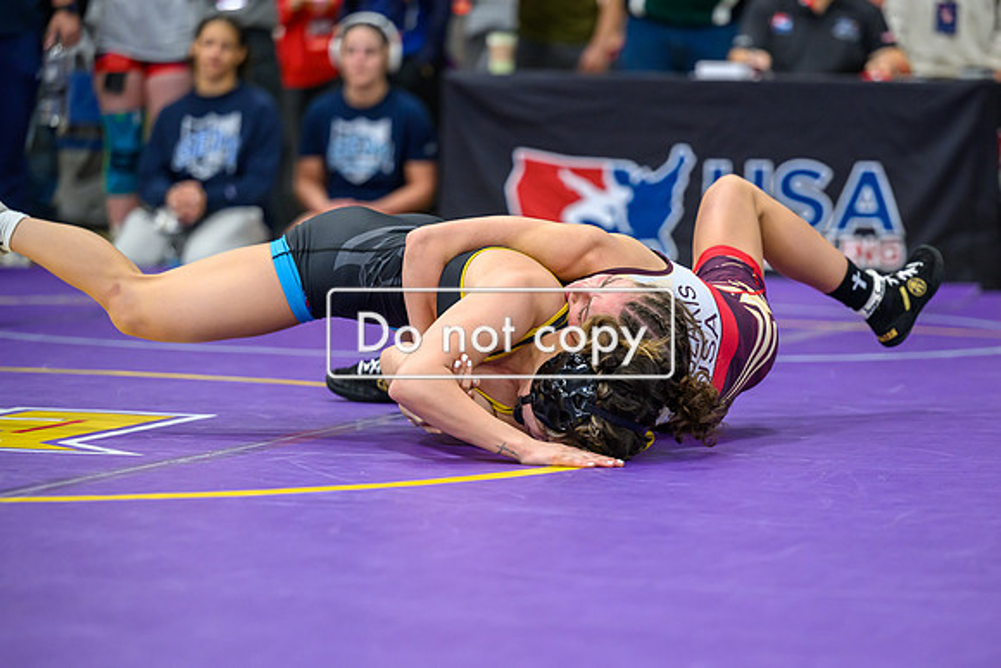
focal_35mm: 150
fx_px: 4181
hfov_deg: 13.7
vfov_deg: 9.1
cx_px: 549
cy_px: 370
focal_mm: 130
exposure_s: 1/800
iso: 2500
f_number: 2.8
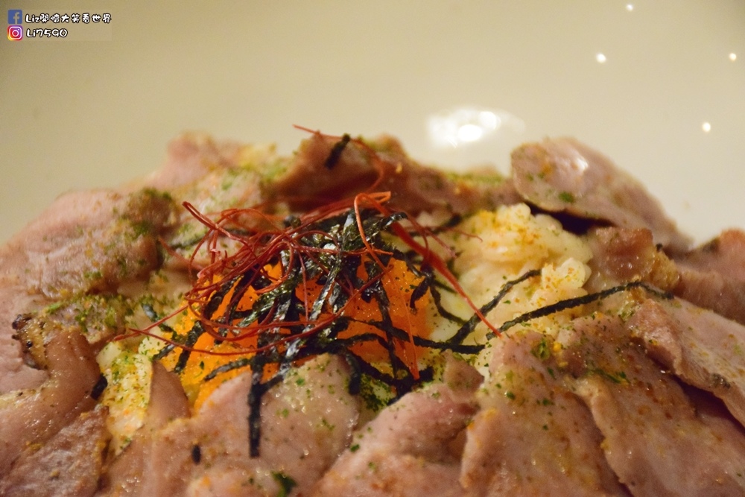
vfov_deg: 9.6
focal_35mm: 142
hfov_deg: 14.4
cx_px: 372
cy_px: 248
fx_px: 2949
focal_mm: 95
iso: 10000
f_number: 5.3
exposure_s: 1/60
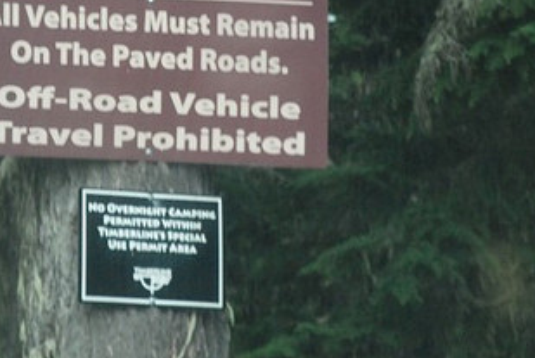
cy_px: 74
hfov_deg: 7.3
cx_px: 128
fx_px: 4197
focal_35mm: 282
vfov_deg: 4.9
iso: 1600
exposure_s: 1/80
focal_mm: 100
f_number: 5.6
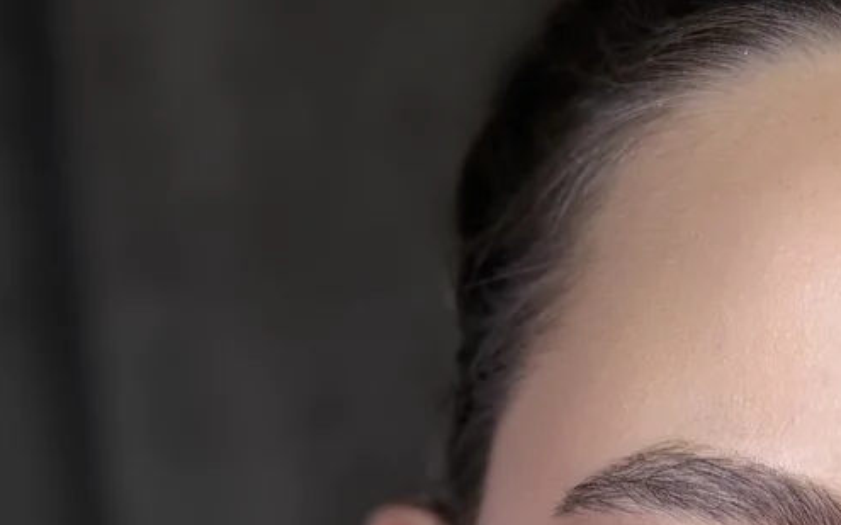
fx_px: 2543
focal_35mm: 111
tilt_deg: -4.6
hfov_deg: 18.6
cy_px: 877
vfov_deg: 11.1
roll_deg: +4.8
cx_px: 678
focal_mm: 6.76
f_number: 1.78
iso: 64
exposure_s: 1/242
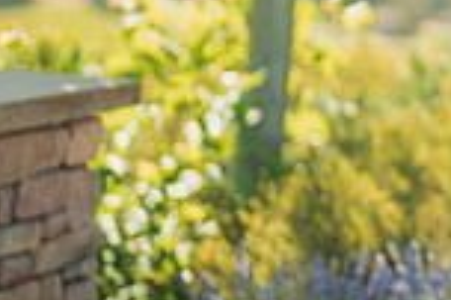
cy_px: -19
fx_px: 2390
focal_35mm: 191
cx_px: 754
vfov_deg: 7.1
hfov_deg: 10.3
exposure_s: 1/1250
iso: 50
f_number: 1.4
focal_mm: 50
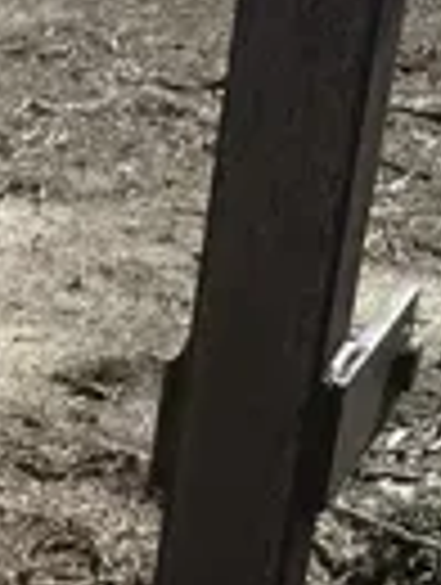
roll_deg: -0.3
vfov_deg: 10.1
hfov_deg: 7.6
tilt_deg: -37.1
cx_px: -742
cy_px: 1242
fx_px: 2997
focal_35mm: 177
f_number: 1.78
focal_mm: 6.86
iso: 80
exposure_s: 1/3472
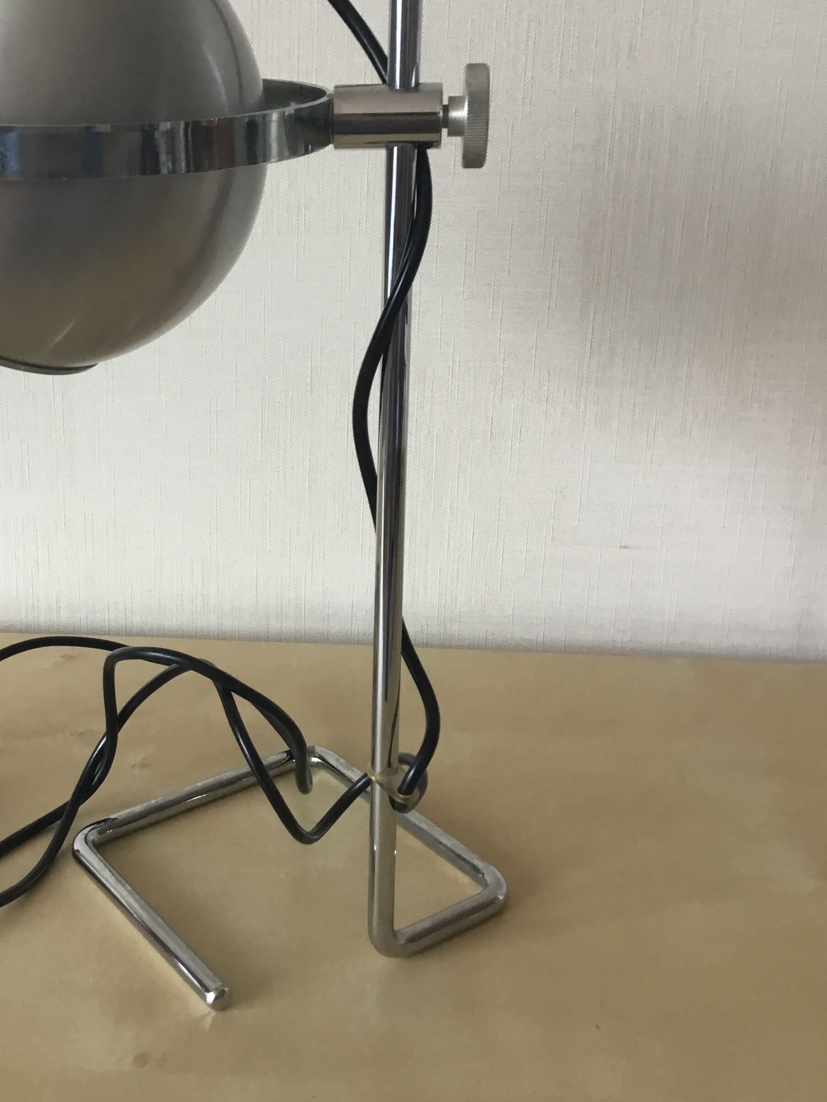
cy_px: 442
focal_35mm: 42
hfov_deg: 34.0
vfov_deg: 44.6
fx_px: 1338
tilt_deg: -18.5
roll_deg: +0.0
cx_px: 267
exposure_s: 1/33
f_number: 2.4
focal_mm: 3.3
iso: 64
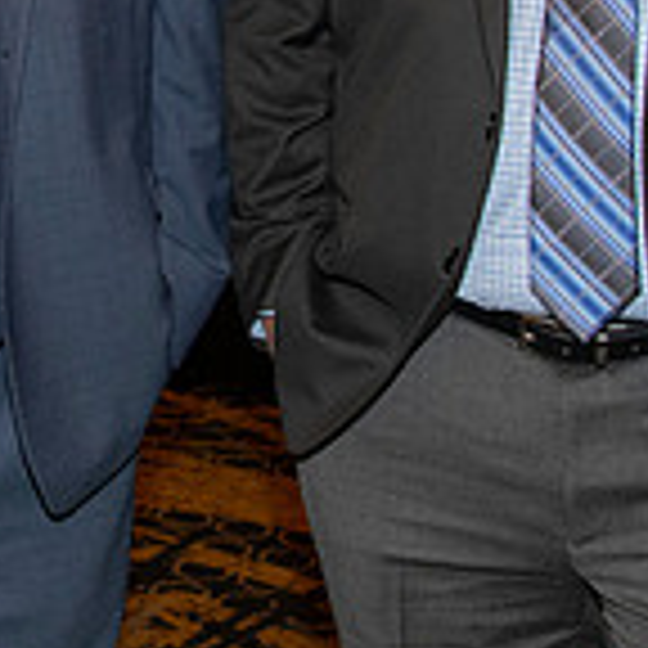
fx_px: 2605
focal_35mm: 123
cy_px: -43
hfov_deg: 13.8
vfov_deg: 13.9
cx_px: -99
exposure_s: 1/60
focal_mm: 36
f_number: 5.6
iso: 2000
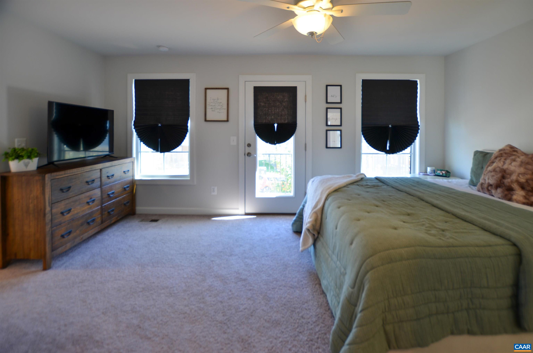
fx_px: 222
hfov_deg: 100.5
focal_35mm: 15
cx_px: 266
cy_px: 176
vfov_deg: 77.1
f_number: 3.5
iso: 100
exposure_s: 1/25
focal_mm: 10
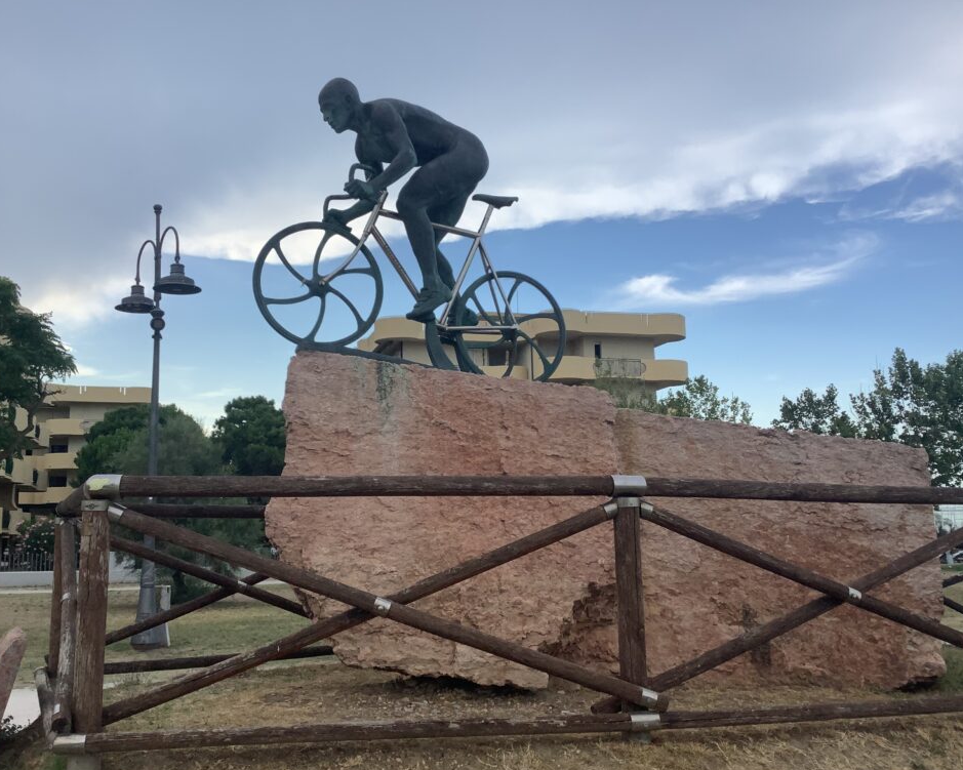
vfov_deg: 44.5
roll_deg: +0.2
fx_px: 940
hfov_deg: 54.2
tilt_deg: +7.4
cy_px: 388
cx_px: 448
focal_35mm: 33
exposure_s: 1/471
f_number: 2.4
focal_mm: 3.3
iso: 25
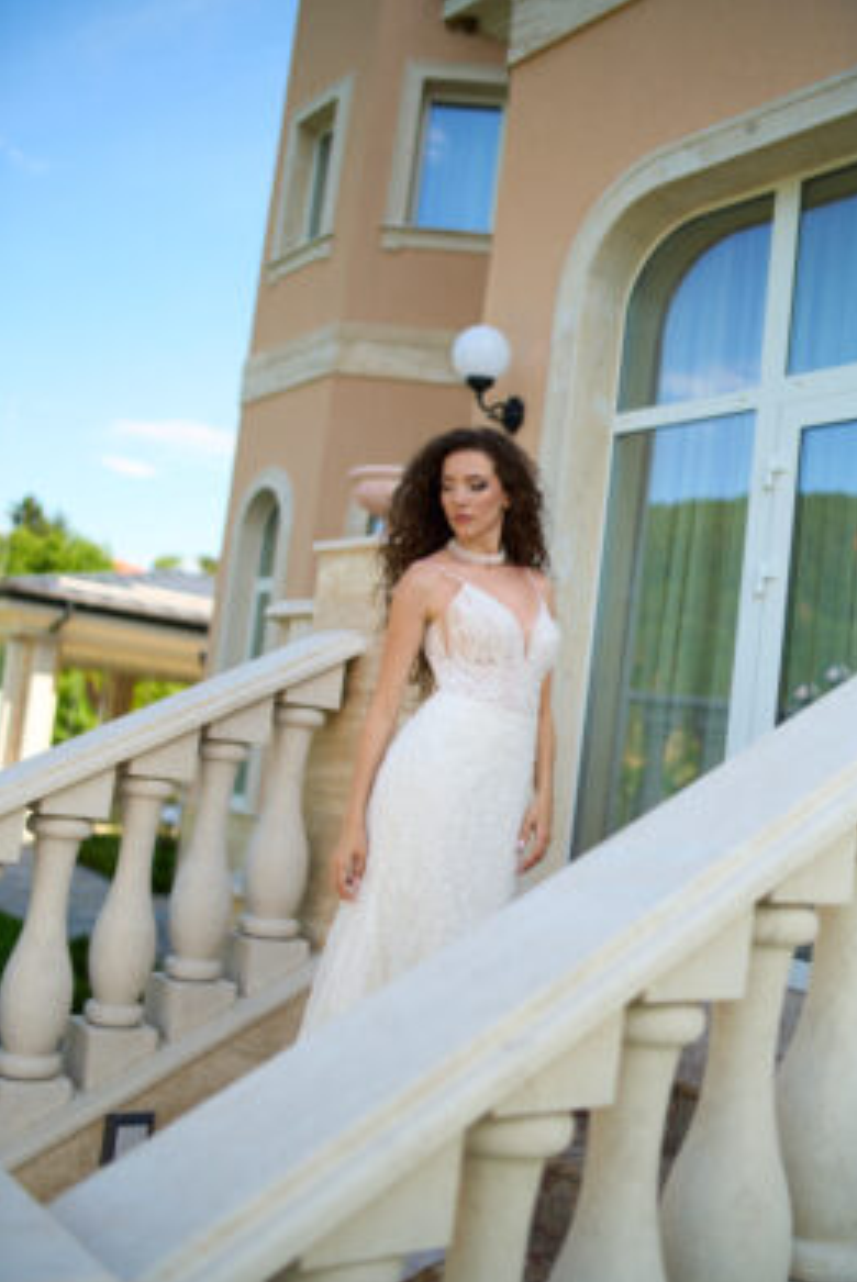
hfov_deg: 36.9
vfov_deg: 53.1
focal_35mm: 36
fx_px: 1283
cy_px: 656
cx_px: 437
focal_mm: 35
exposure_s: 1/4000
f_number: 1.4
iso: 100
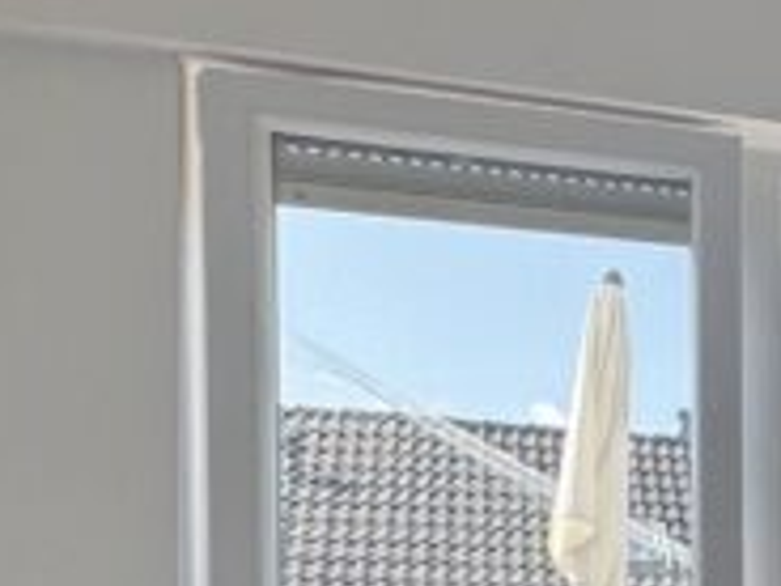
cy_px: 743
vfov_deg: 17.8
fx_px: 1760
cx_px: 1604
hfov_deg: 17.3
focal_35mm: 78
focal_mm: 2.22
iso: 40
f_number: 2.2
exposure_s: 1/318
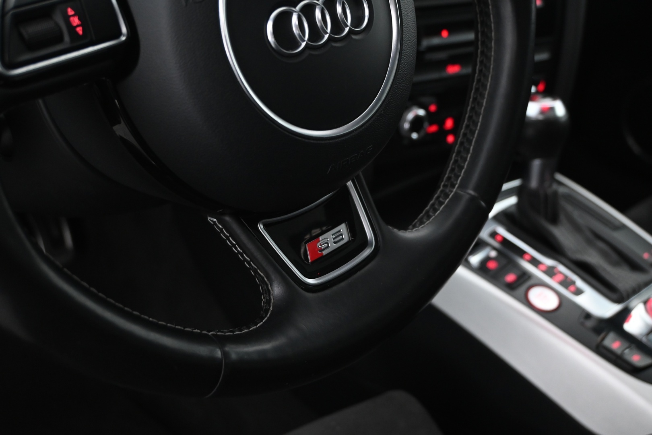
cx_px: 326
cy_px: 218
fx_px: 788
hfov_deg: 45.0
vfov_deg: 30.8
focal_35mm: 44
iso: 2000
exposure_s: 1/15
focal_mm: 29
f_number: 4.8
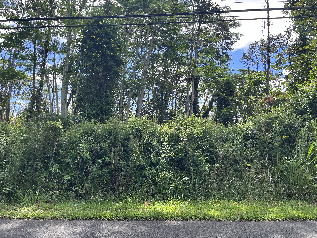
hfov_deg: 67.3
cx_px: 158
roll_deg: -2.0
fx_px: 238
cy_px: 119
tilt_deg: +4.9
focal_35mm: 26
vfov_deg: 53.1
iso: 50
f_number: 1.6
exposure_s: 1/951
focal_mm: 5.1
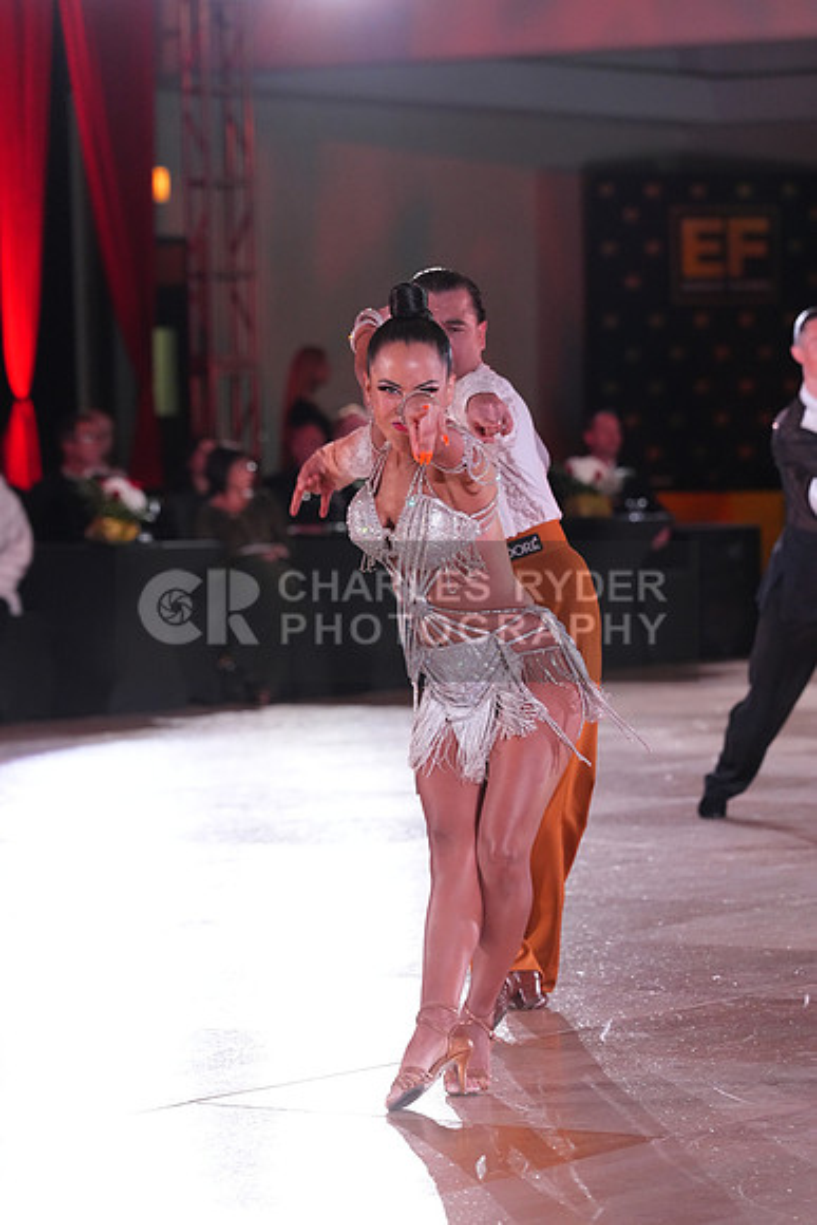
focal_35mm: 151
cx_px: 408
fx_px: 5137
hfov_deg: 9.1
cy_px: 612
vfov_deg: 13.6
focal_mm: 151
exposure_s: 1/250
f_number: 5
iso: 4000
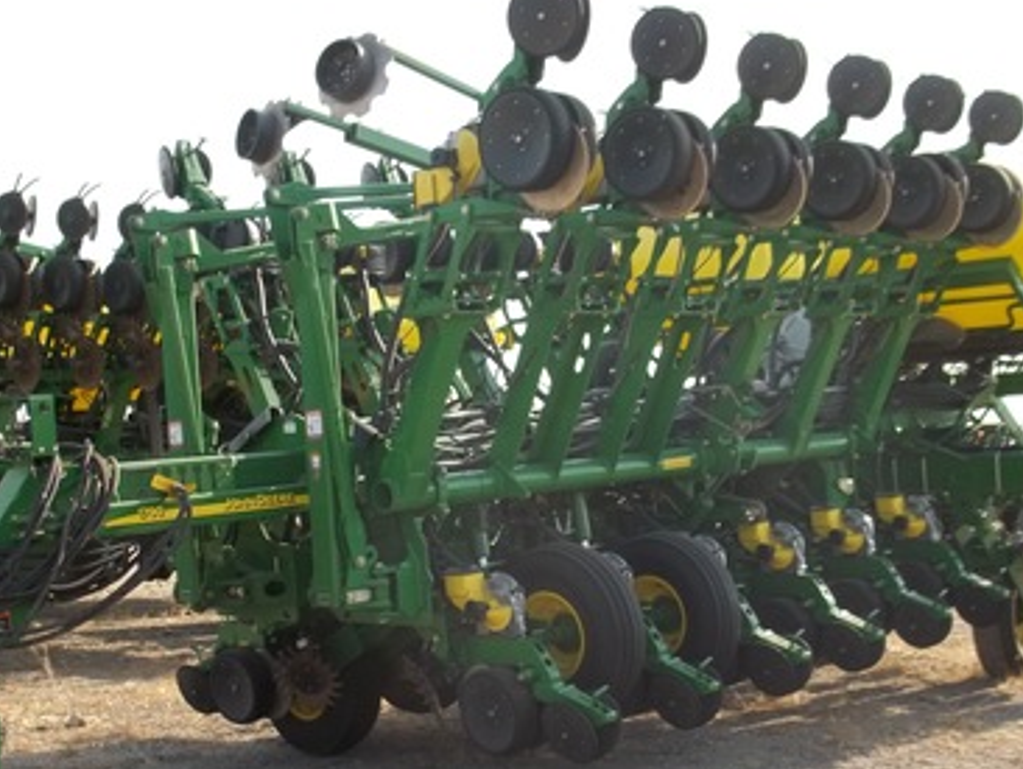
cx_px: 514
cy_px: 529
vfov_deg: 29.4
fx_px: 1449
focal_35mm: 49
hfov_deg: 38.9
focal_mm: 5.9
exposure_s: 1/320
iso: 64
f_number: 3.3
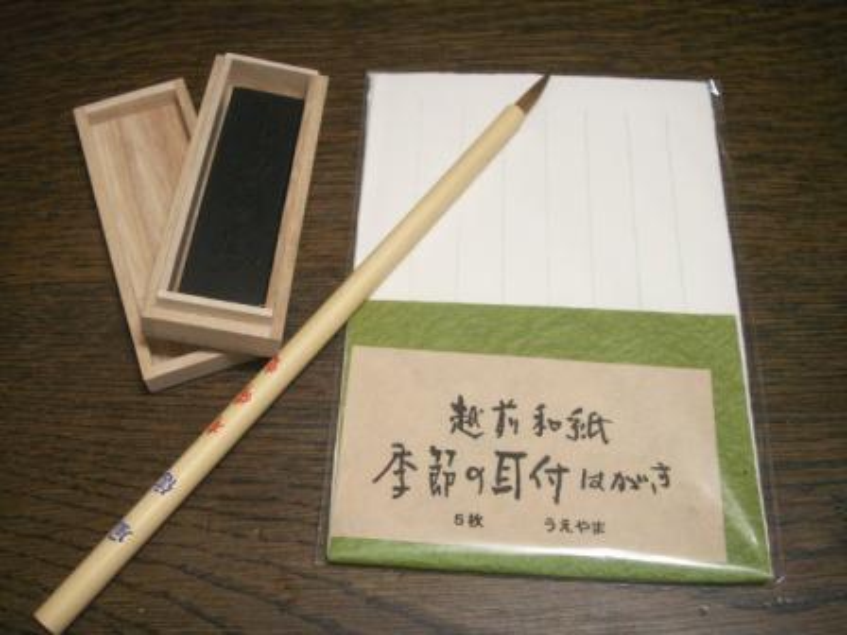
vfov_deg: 38.7
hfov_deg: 50.1
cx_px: 424
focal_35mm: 37
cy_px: 318
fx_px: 905
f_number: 3.5
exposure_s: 1/10
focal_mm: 7.7
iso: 160
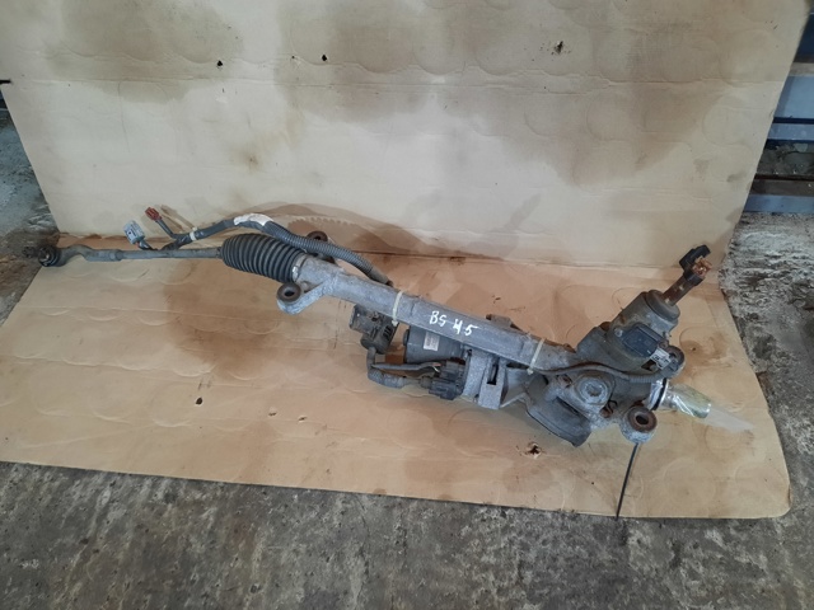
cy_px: 305
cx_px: 407
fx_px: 588
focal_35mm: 25
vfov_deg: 54.9
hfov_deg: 69.4
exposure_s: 1/33
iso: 320
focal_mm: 4.6
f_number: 2
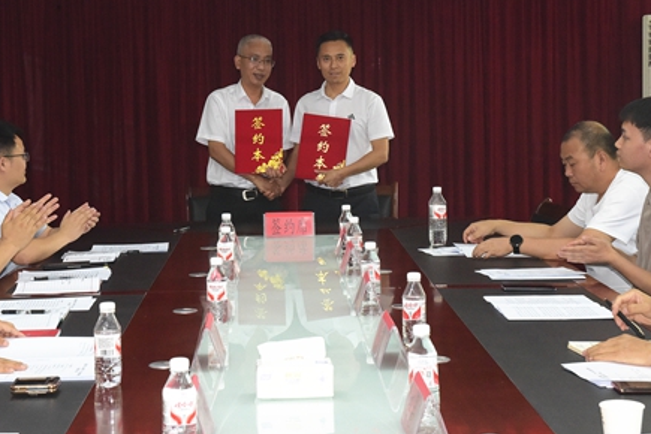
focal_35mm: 80
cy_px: 172
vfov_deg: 17.0
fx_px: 1447
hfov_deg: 25.4
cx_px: 301
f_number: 13
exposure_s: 1/250
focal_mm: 58
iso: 5000
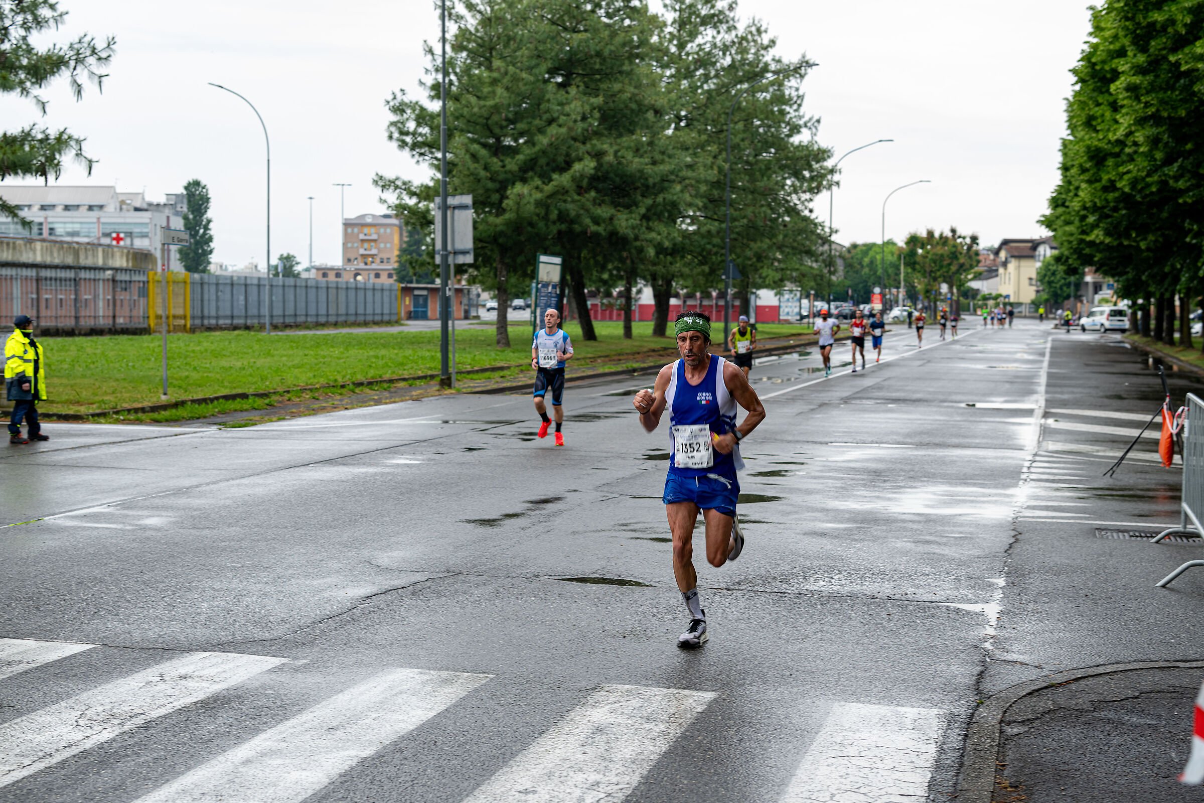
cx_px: 602
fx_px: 1672
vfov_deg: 27.0
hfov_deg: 39.6
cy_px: 402
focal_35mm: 50
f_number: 4
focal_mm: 50
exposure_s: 1/100
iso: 100
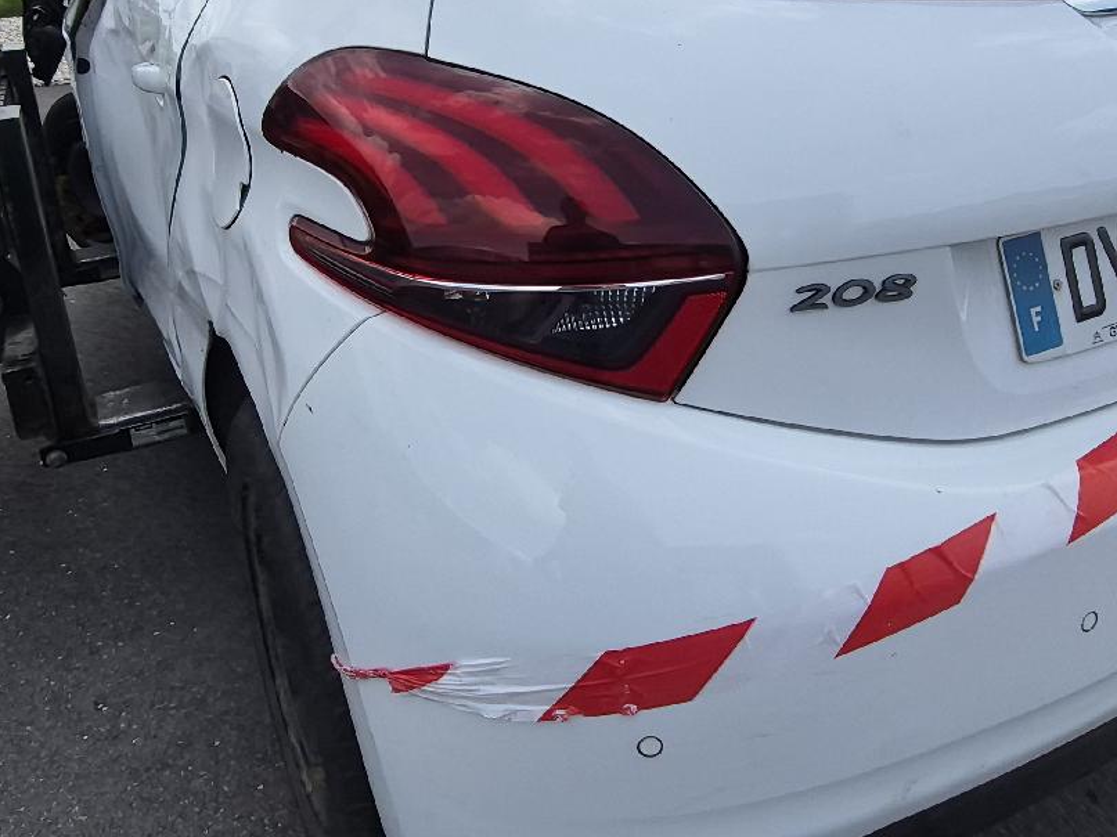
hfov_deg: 61.6
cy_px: 199
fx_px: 936
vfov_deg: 46.3
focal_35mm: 29
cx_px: 525
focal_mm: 1.74
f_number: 2.2
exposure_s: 1/2500
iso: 40
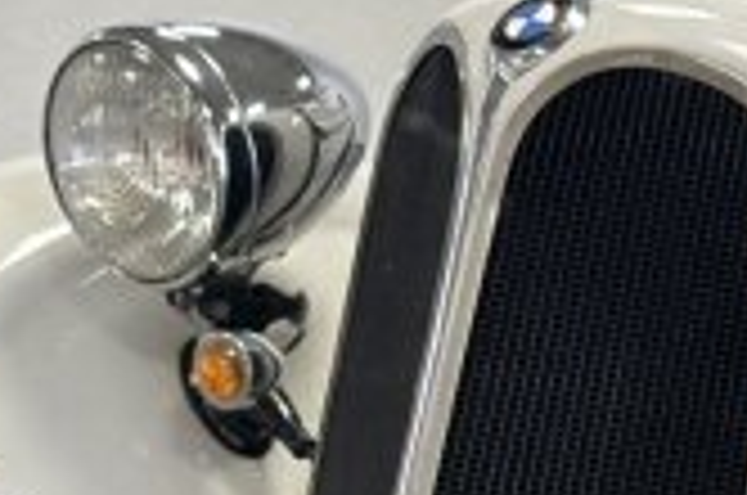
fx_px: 3997
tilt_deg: -15.1
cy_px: 738
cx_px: 940
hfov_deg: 10.5
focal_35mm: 193
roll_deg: -0.4
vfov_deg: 7.0
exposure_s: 1/50
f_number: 1.78
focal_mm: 6.86
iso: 100
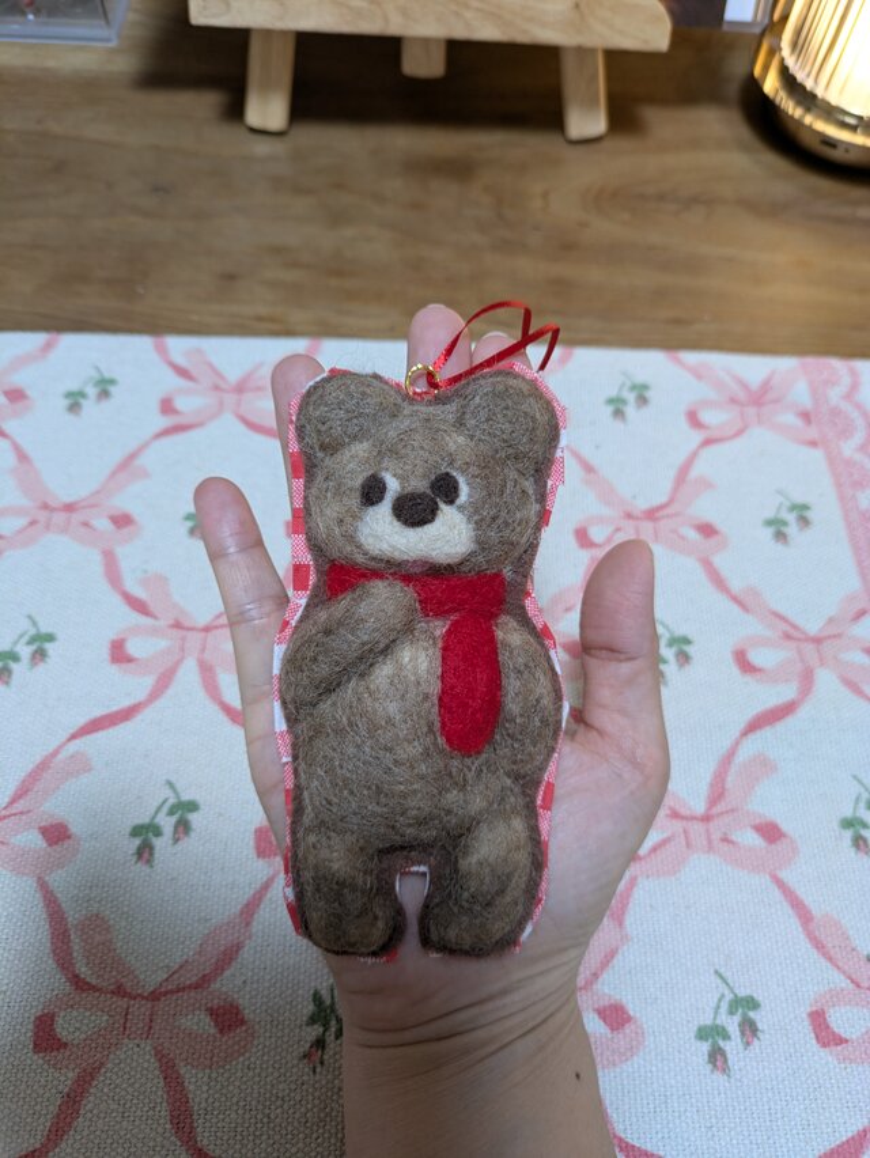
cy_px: 579
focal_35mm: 25
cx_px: 435
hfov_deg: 54.9
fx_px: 837
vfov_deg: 69.4
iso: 88
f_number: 1.89
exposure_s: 1/33.3
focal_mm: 5.43
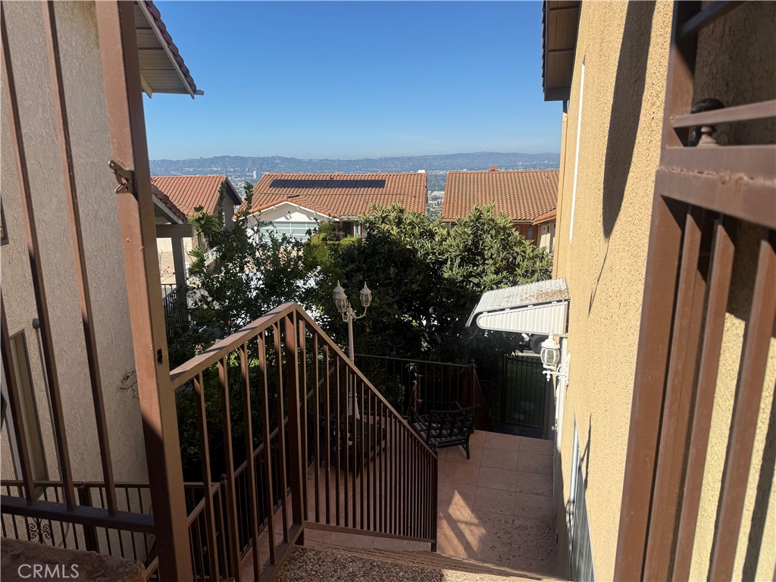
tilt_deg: -12.7
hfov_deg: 71.6
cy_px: 291
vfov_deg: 56.8
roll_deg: -0.6
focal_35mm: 24
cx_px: 388
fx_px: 538
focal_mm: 6.76
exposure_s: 1/5319
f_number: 1.78
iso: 80
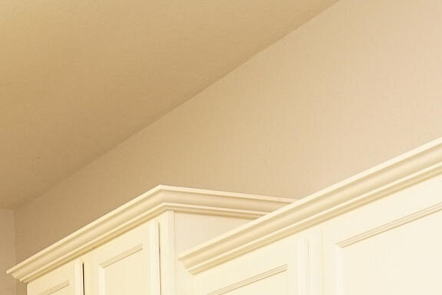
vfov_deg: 12.8
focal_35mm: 94
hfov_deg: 21.0
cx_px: 8
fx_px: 1154
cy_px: 577
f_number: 4.5
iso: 640
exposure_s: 1/60
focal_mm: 12
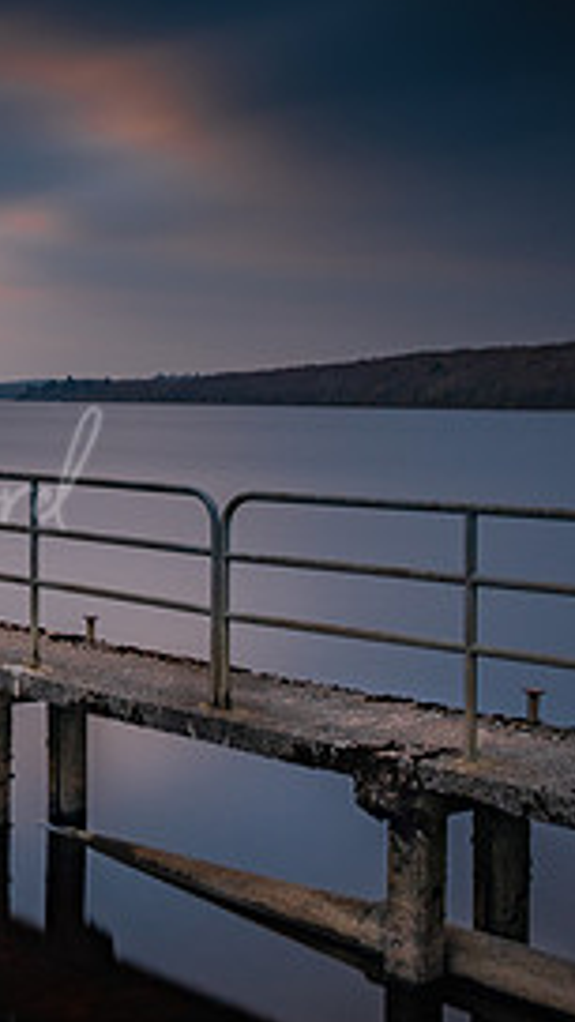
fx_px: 1464
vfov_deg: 38.3
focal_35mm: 54
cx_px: -193
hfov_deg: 20.2
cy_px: 390
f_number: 11
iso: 160
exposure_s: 50
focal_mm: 16
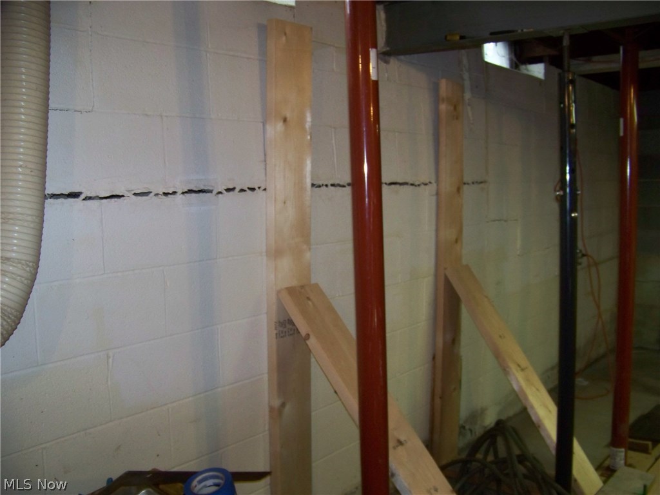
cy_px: 248
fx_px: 686
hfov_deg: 51.4
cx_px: 330
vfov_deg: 39.7
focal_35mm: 36
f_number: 2.8
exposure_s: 1/30
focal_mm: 5.85
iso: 200
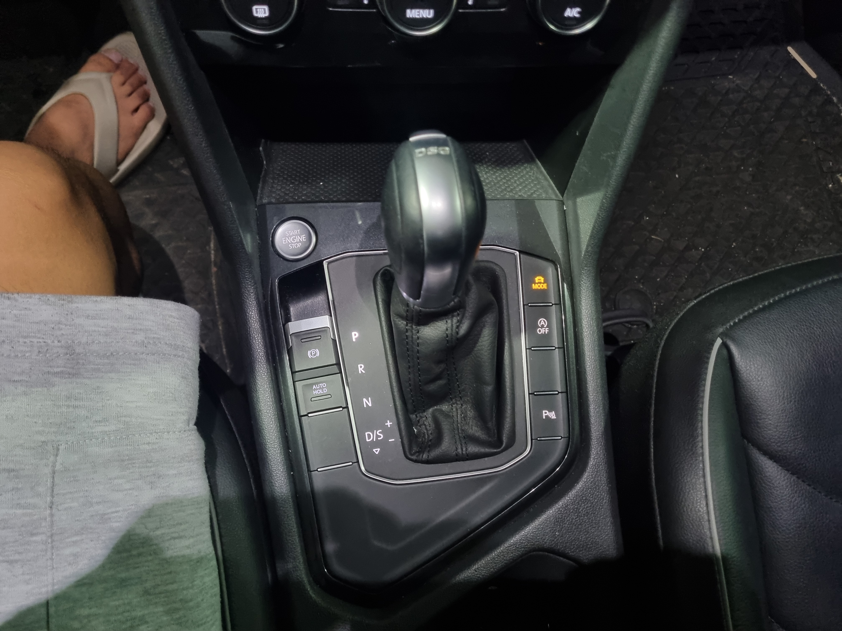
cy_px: 316
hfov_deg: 67.3
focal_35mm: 26
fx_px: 632
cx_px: 421
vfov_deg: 53.1
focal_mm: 5.4
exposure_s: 1/25
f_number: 1.8
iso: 1000
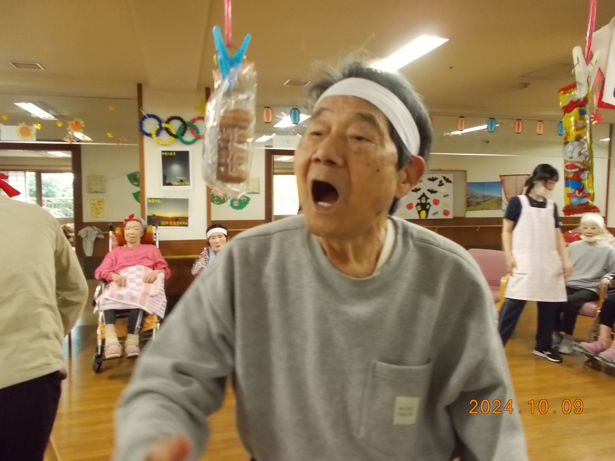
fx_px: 462
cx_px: 308
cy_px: 230
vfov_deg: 53.1
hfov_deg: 67.3
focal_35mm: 26
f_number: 3.2
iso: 800
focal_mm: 4.6
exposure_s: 1/50
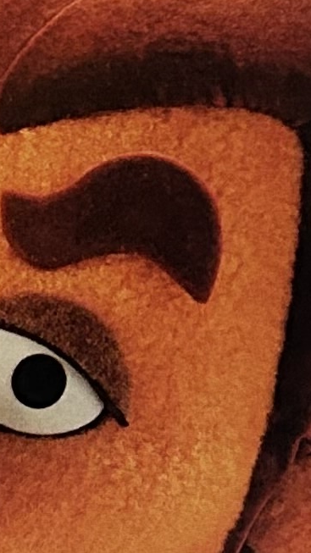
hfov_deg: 6.7
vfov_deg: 12.2
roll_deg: -0.8
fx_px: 2567
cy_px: 53
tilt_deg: -3.1
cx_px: -330
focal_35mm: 175
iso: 500
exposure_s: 1/60
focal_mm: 5.7
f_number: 1.5
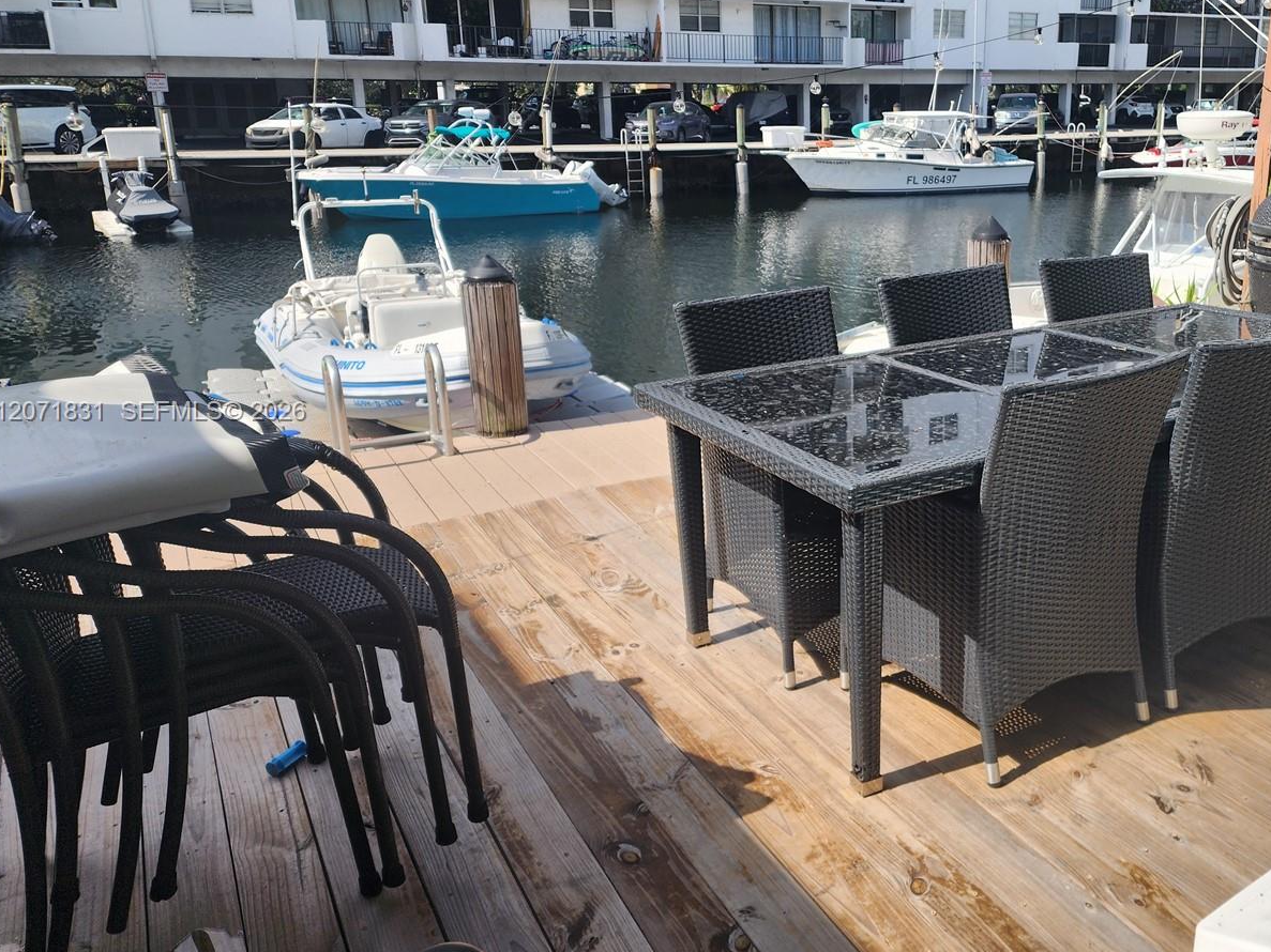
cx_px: 829
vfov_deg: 45.3
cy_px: 413
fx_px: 1138
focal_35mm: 31
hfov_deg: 57.3
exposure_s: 1/832
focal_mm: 6.4
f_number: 1.8
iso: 12
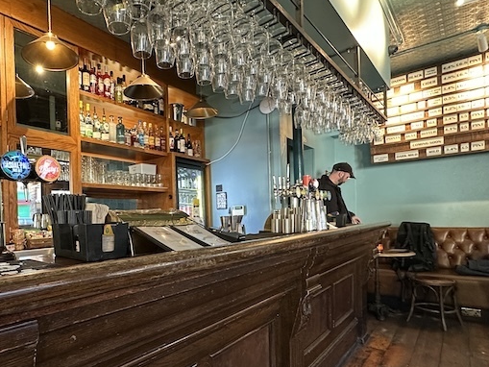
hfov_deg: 73.5
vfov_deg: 60.5
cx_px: 154
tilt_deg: +1.0
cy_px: 222
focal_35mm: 22
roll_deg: +1.8
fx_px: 311
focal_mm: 2.22
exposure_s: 1/50
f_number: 2.2
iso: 500
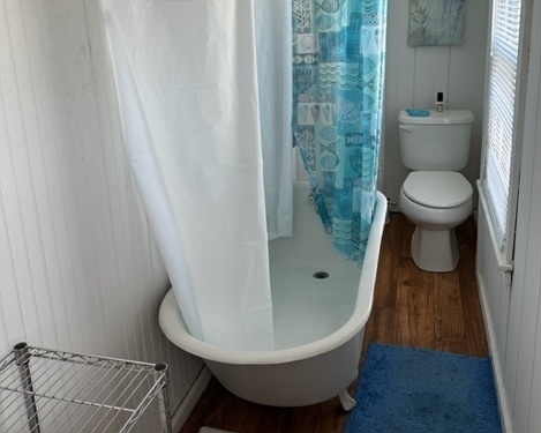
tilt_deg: -15.0
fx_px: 512
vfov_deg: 45.0
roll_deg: +4.0
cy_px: 139
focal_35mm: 32
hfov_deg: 55.7
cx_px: 276
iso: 100
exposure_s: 1/121
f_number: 1.78
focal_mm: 6.86
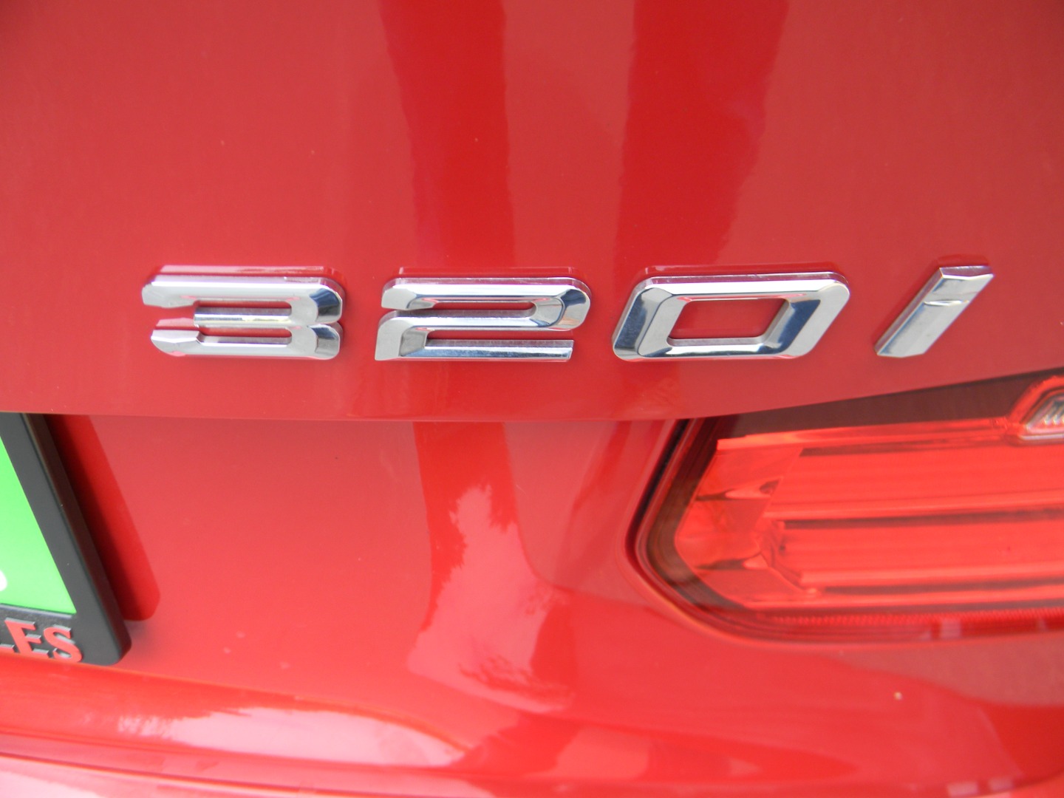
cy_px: 399
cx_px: 532
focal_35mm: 28
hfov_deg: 63.4
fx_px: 861
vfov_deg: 49.7
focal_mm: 5
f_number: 3.5
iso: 80
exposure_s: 1/87.3
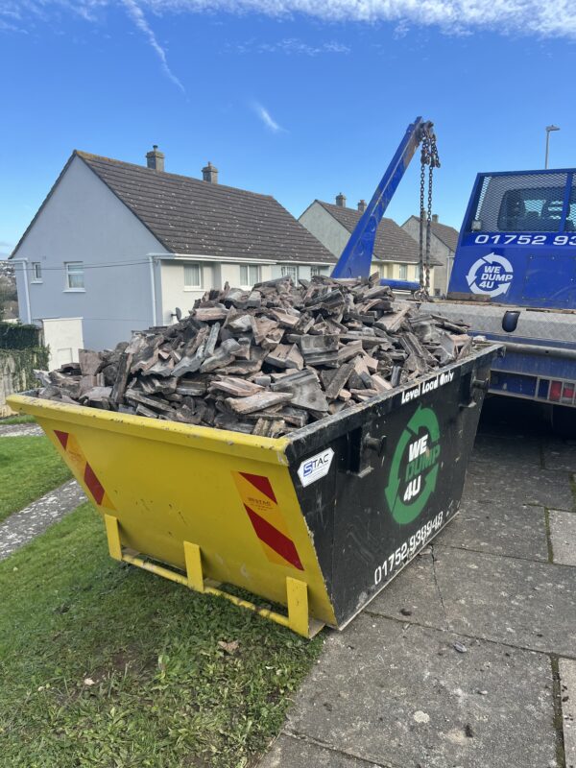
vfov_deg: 67.3
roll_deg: +0.7
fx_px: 577
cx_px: 288
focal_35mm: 26
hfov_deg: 53.1
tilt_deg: -10.0
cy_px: 384
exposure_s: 1/1106
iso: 50
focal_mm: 5.1
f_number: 1.6
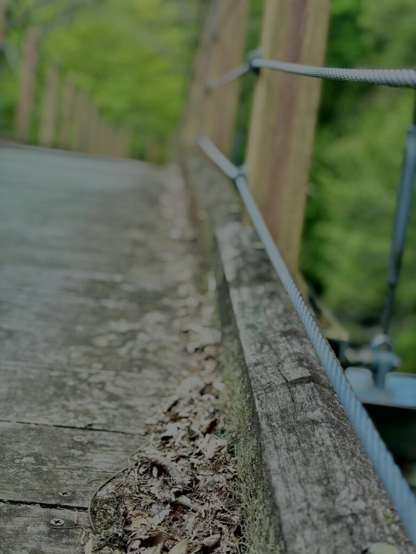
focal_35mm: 52
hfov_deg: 28.0
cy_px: 277
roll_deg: -6.6
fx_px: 833
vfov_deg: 36.8
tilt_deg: -1.7
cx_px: 208
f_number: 1.6
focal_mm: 5.96
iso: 40
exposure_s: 1/500
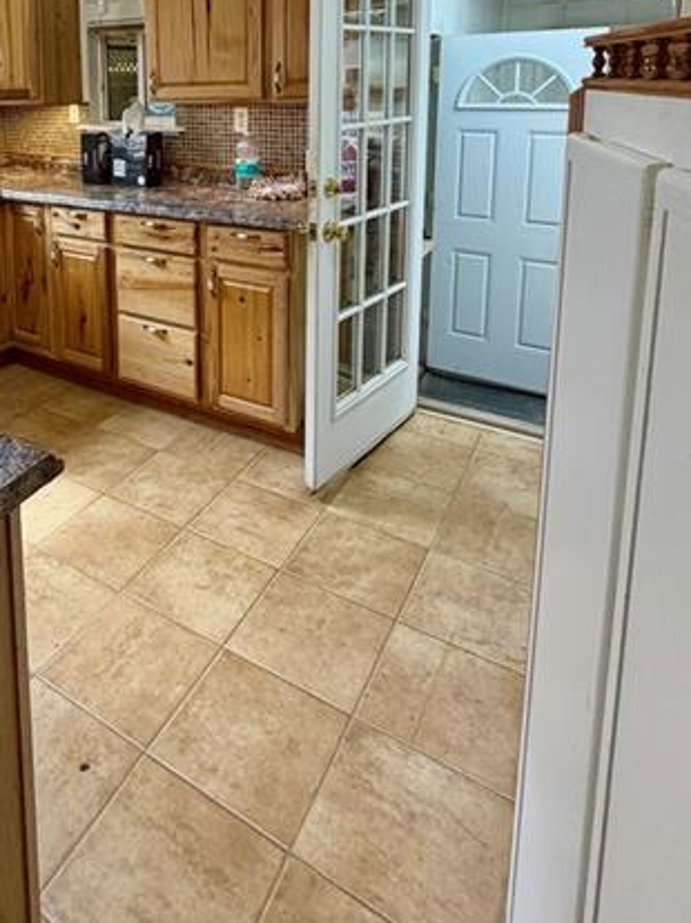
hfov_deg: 49.9
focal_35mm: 26
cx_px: 140
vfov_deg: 61.7
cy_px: 183
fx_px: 693
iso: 160
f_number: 2.2
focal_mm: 2.22
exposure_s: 1/120
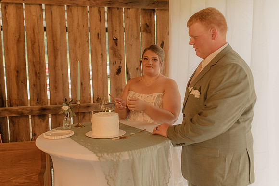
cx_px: 140
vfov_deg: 37.8
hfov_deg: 54.5
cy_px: 93
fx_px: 271
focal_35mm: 35
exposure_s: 1/200
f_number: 2.5
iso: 640
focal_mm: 35
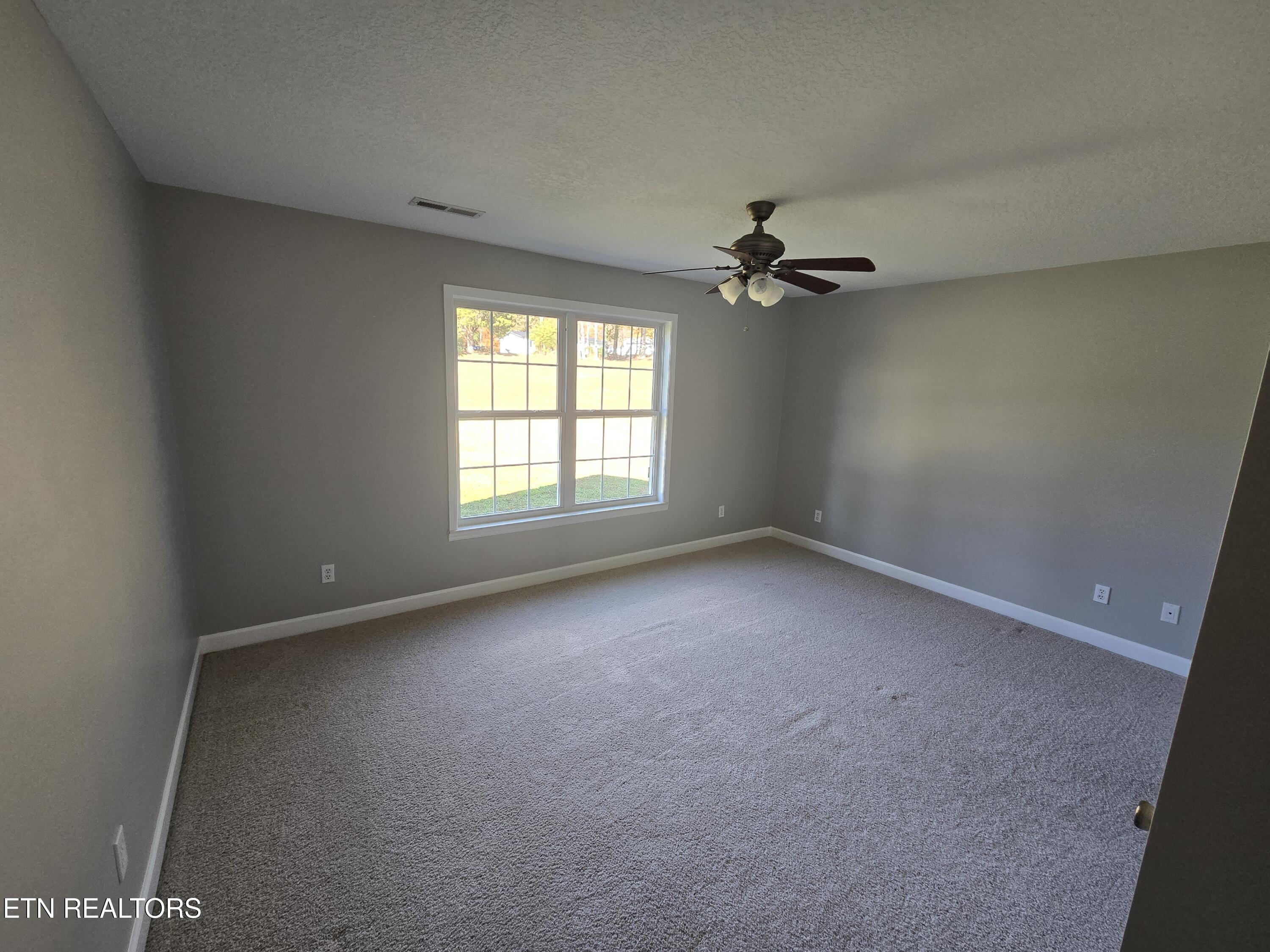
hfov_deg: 106.2
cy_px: 476
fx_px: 477
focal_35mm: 13
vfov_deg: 89.9
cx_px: 635
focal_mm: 2.2
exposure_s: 1/100
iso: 160
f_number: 2.2
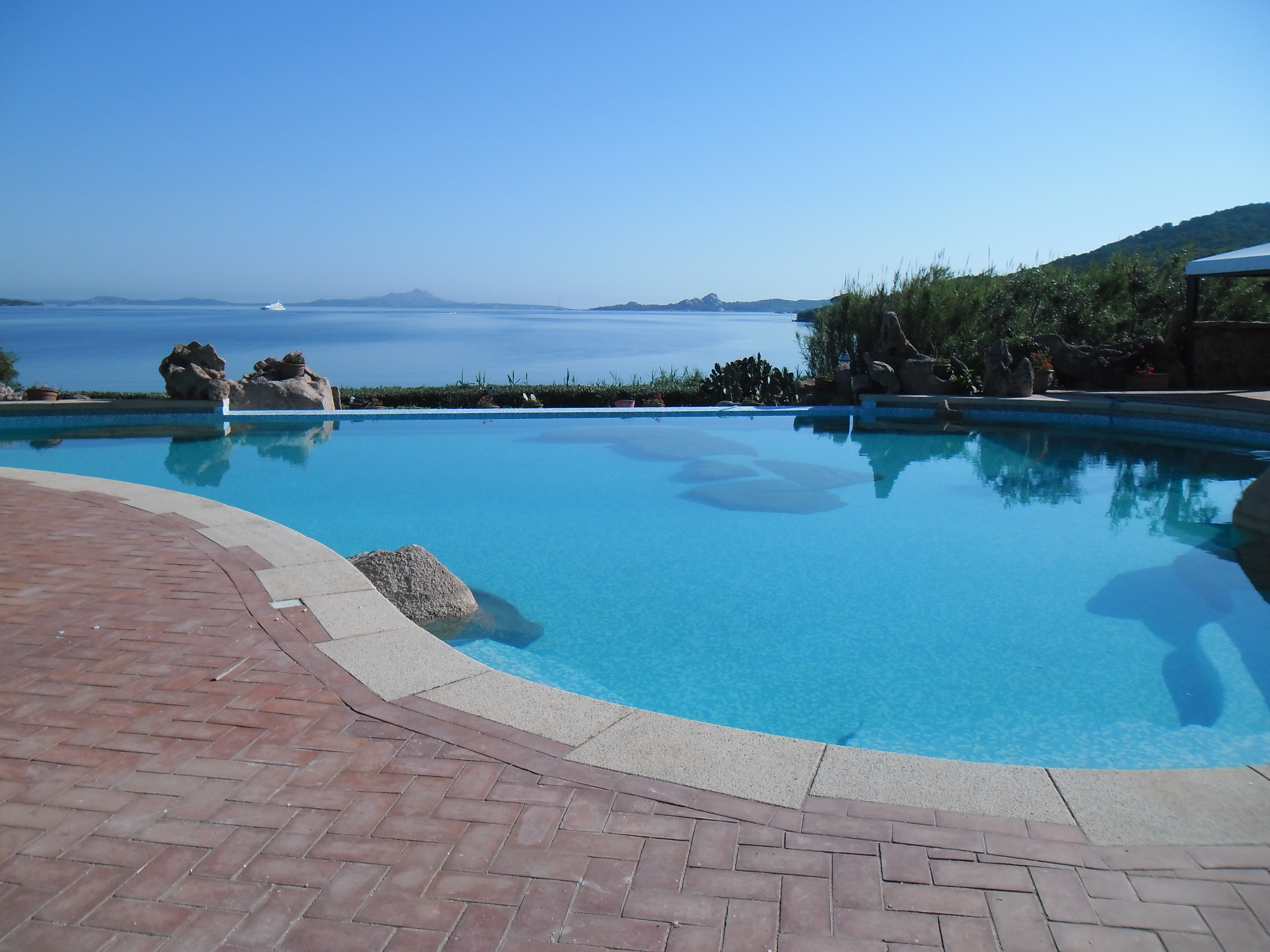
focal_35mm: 27
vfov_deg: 51.4
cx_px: 635
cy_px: 476
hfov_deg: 65.3
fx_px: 991
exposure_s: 1/197
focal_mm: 4.9
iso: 80
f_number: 9
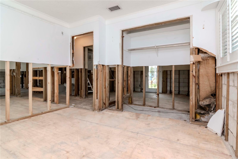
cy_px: 80
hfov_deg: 95.0
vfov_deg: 72.0
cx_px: 119
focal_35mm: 16
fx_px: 109
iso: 1000
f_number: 16
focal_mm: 11
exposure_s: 1/25
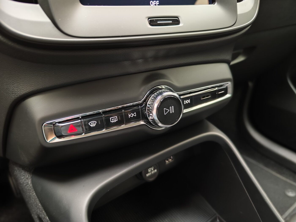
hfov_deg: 73.9
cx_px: 148
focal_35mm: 23
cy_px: 111
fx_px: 197
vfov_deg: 58.9
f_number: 1.69
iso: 2659
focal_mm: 7.01
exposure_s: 1/33.3
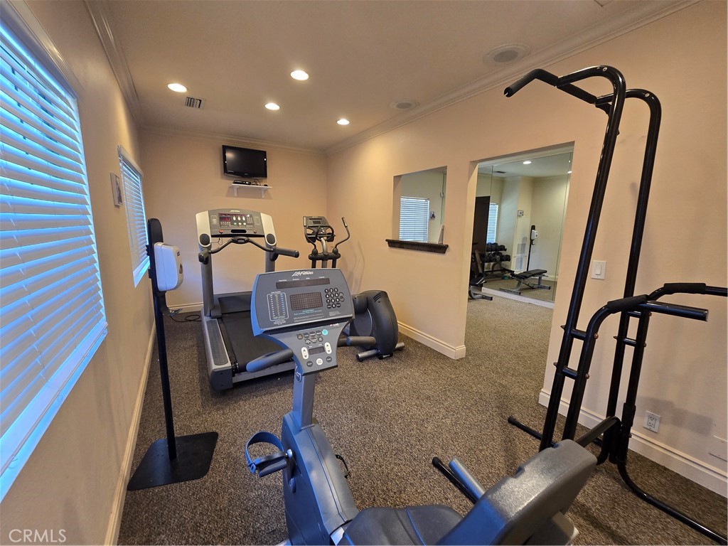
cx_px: 364
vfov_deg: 89.9
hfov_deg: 106.2
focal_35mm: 13
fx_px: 273
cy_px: 273
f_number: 2.2
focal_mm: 2.2
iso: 250
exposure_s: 1/60
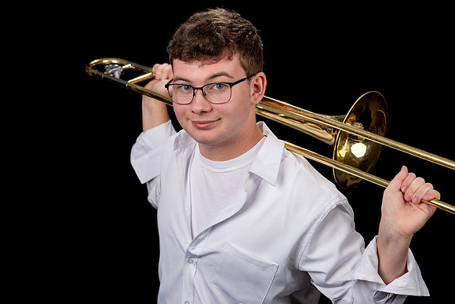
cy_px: 152
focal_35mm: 60
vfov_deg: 22.6
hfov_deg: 33.4
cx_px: 228
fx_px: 758
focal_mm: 60
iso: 100
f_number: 5
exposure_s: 1/160
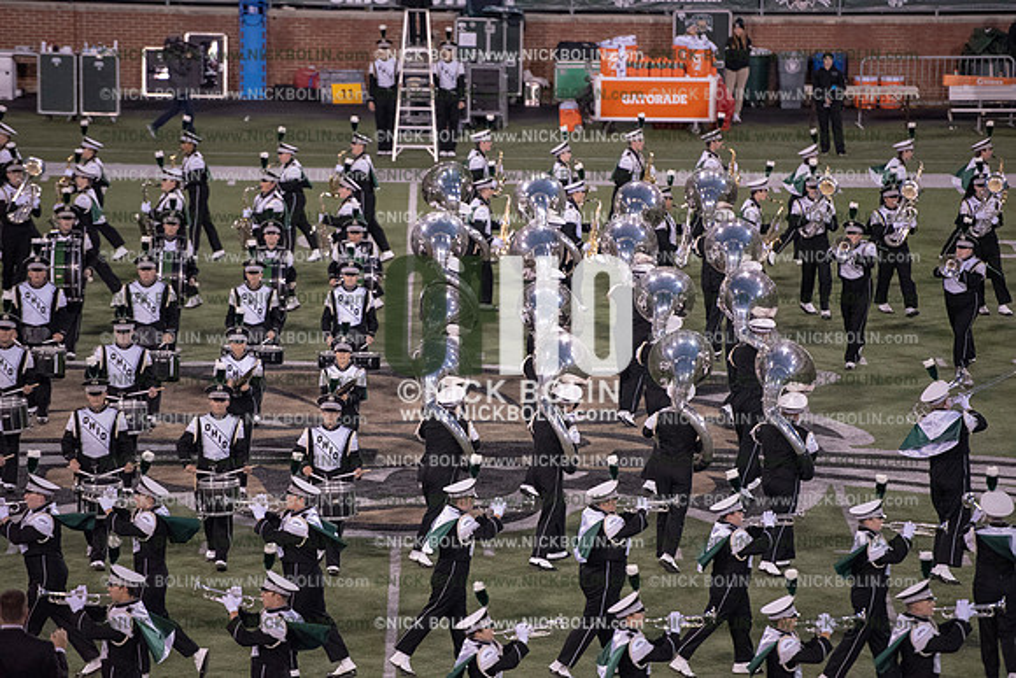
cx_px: 508
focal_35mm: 200
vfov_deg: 6.9
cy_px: 339
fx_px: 5646
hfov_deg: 10.3
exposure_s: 1/1250
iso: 5000
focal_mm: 200
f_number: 3.2
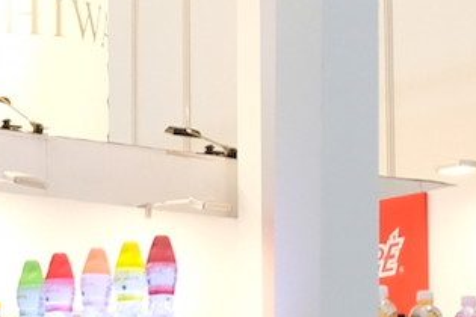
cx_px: 348
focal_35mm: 214
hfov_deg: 9.6
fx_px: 2829
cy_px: 35
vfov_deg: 6.4
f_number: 2.8
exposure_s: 1/60
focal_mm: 18
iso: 400
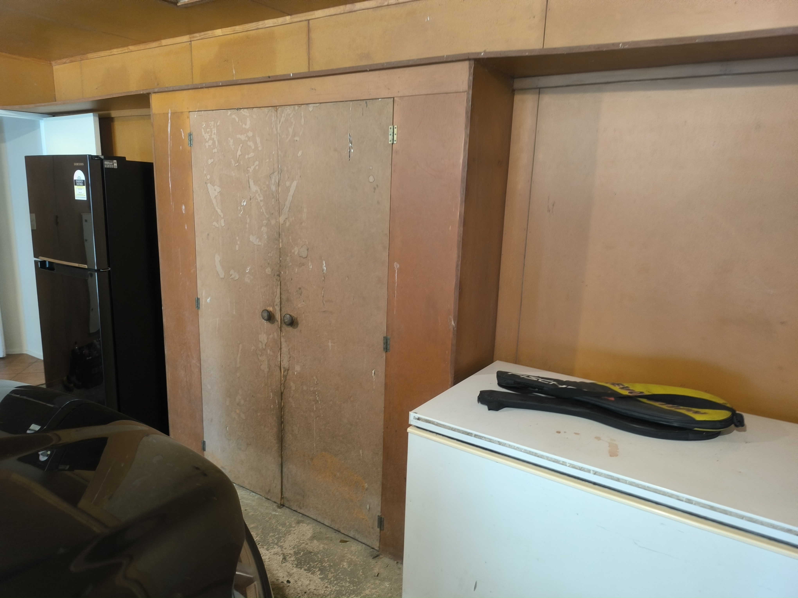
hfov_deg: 73.9
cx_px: 399
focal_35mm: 23
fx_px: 530
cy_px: 299
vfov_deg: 58.9
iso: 1250
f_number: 1.65
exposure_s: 1/25
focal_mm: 6.14
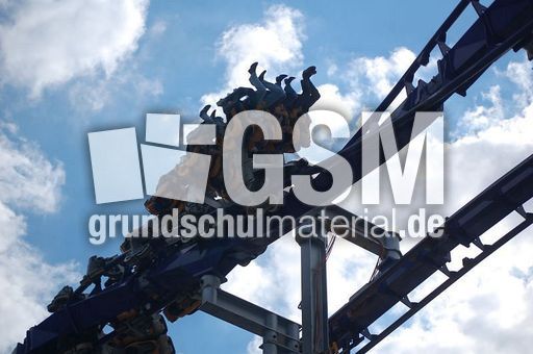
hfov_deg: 24.6
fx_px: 1220
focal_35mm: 82
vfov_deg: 16.5
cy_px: 177
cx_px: 266
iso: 200
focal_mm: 55
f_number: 4.5
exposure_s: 1/1000
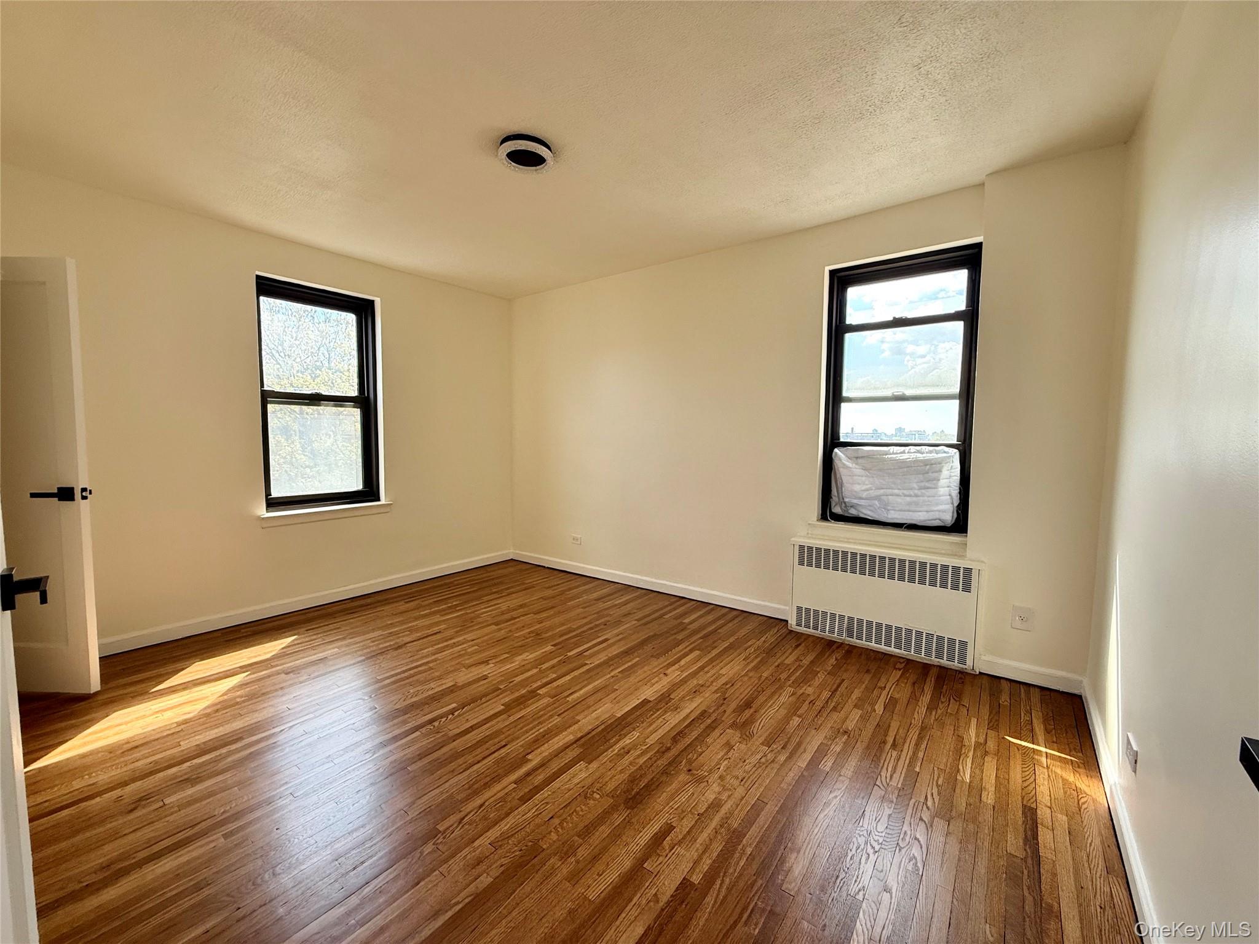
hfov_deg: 102.1
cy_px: 472
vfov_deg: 85.7
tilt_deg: -4.8
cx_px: 630
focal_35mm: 14
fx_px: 509
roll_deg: -0.4
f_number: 2.2
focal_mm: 2.22
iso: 64
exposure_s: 1/159
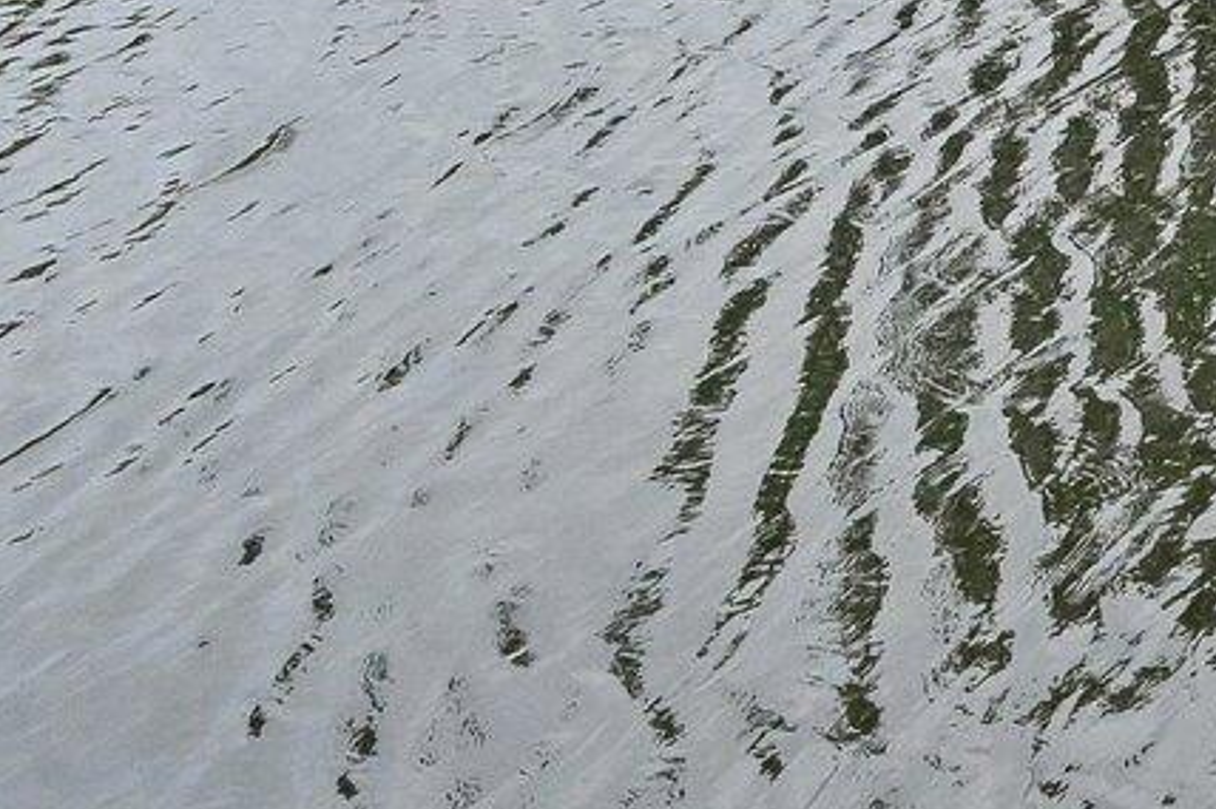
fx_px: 2262
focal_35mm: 67
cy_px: -955
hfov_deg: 16.6
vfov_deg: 15.1
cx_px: 2722
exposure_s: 1/4000
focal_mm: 14
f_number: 8
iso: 1250
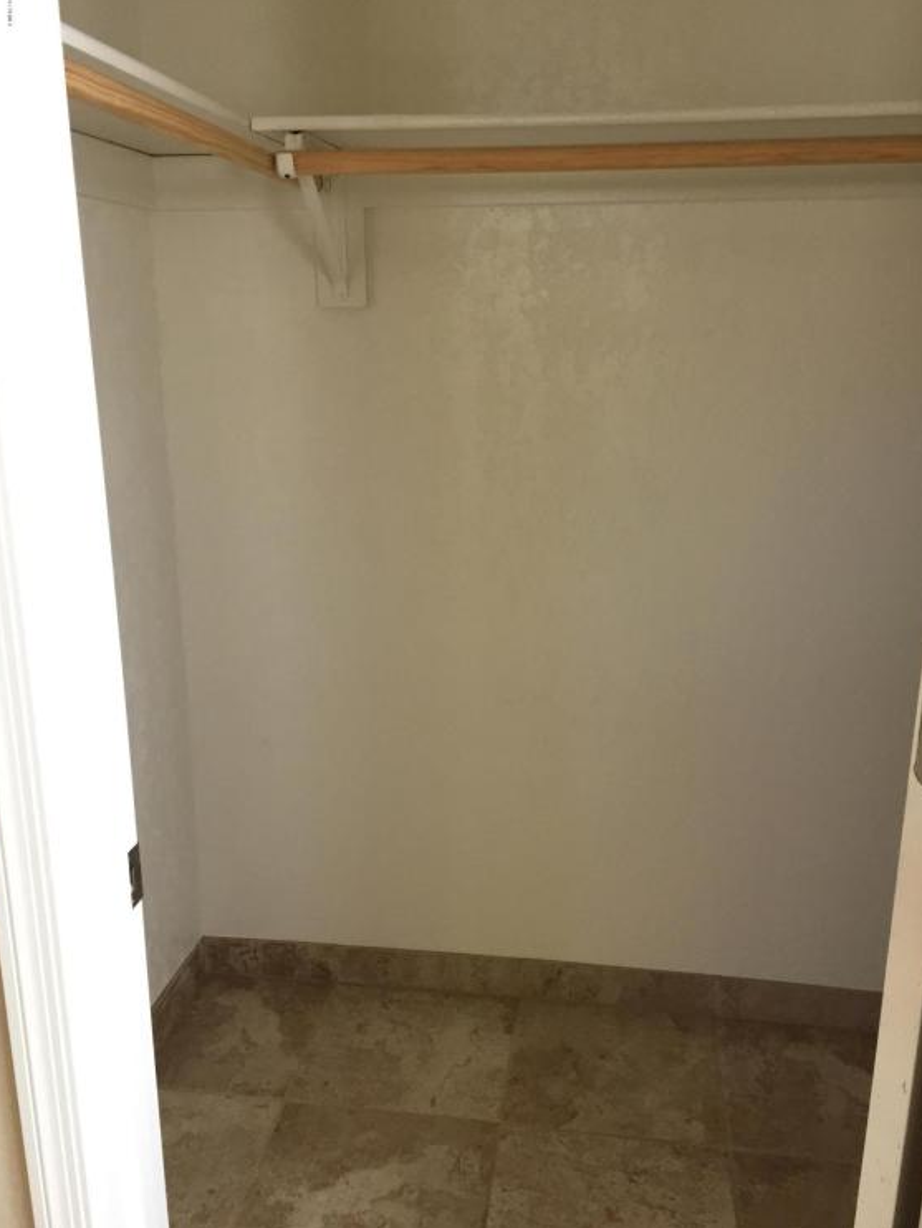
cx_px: 457
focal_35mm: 30
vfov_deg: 59.9
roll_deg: -0.2
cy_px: 629
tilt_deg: -17.7
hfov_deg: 46.8
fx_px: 1065
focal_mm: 4.15
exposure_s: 1/30
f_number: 2.2
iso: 32
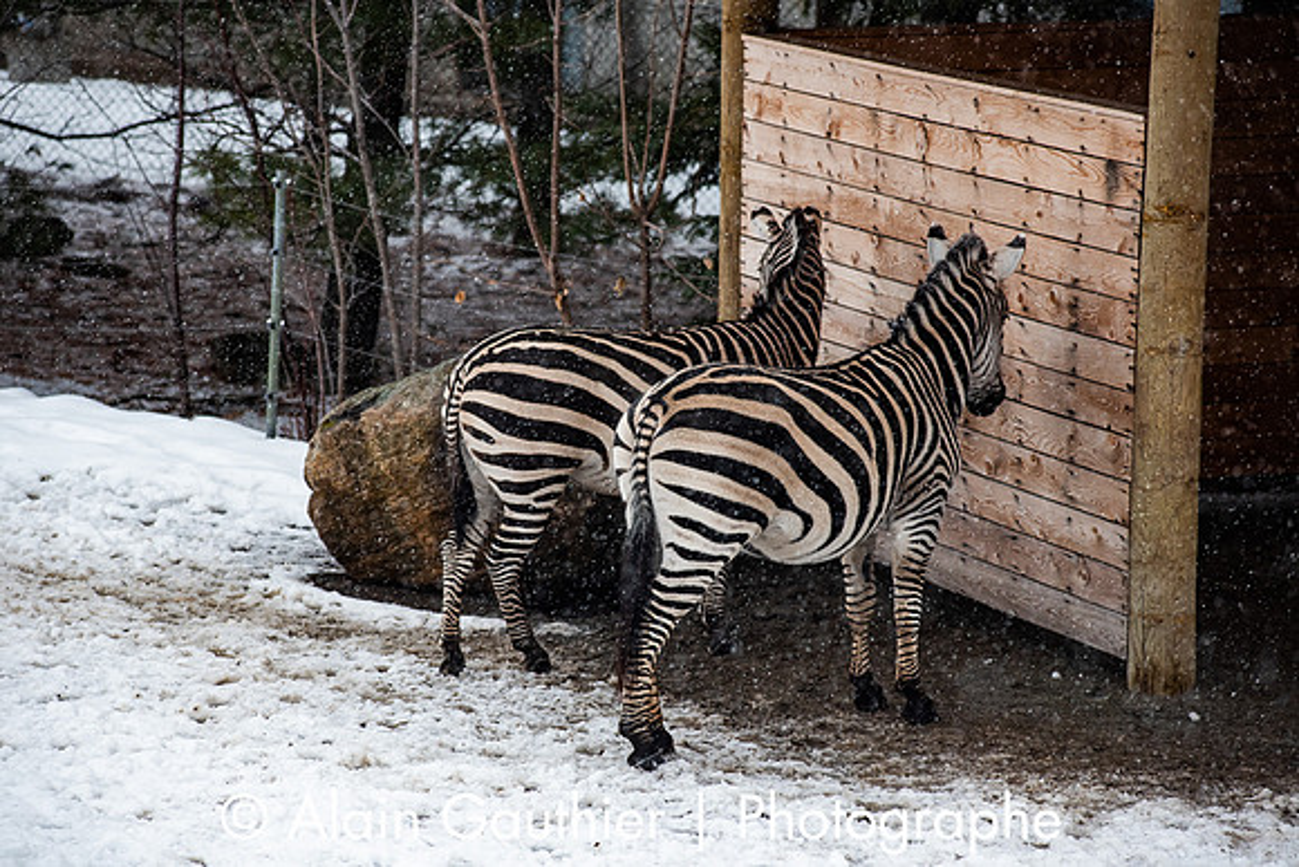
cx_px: 650
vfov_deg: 8.6
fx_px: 5774
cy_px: 434
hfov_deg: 12.8
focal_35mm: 160
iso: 800
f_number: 5
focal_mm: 160
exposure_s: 1/250
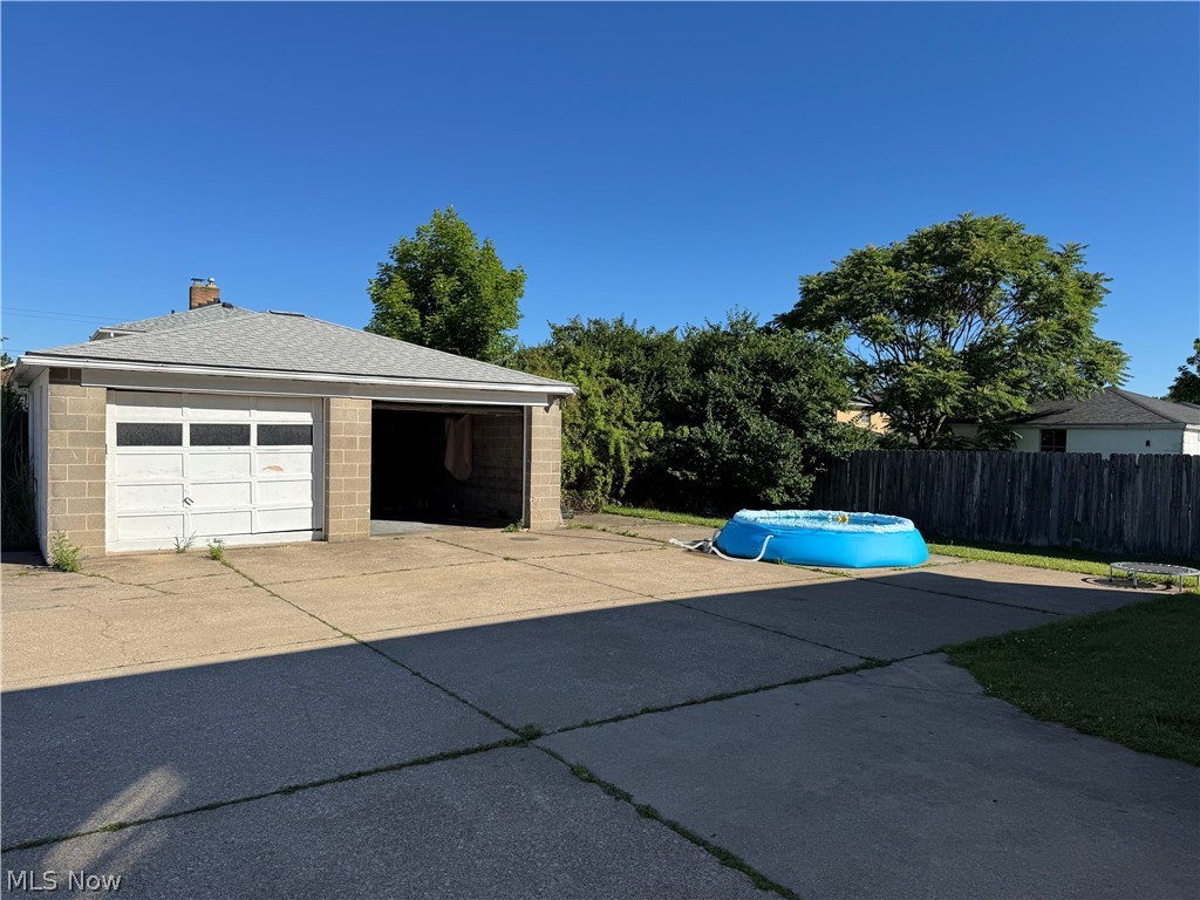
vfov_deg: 56.8
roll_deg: -1.4
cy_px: 450
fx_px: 832
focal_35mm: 24
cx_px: 600
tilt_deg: -1.6
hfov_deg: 71.6
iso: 80
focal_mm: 6.76
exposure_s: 1/4608
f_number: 1.78
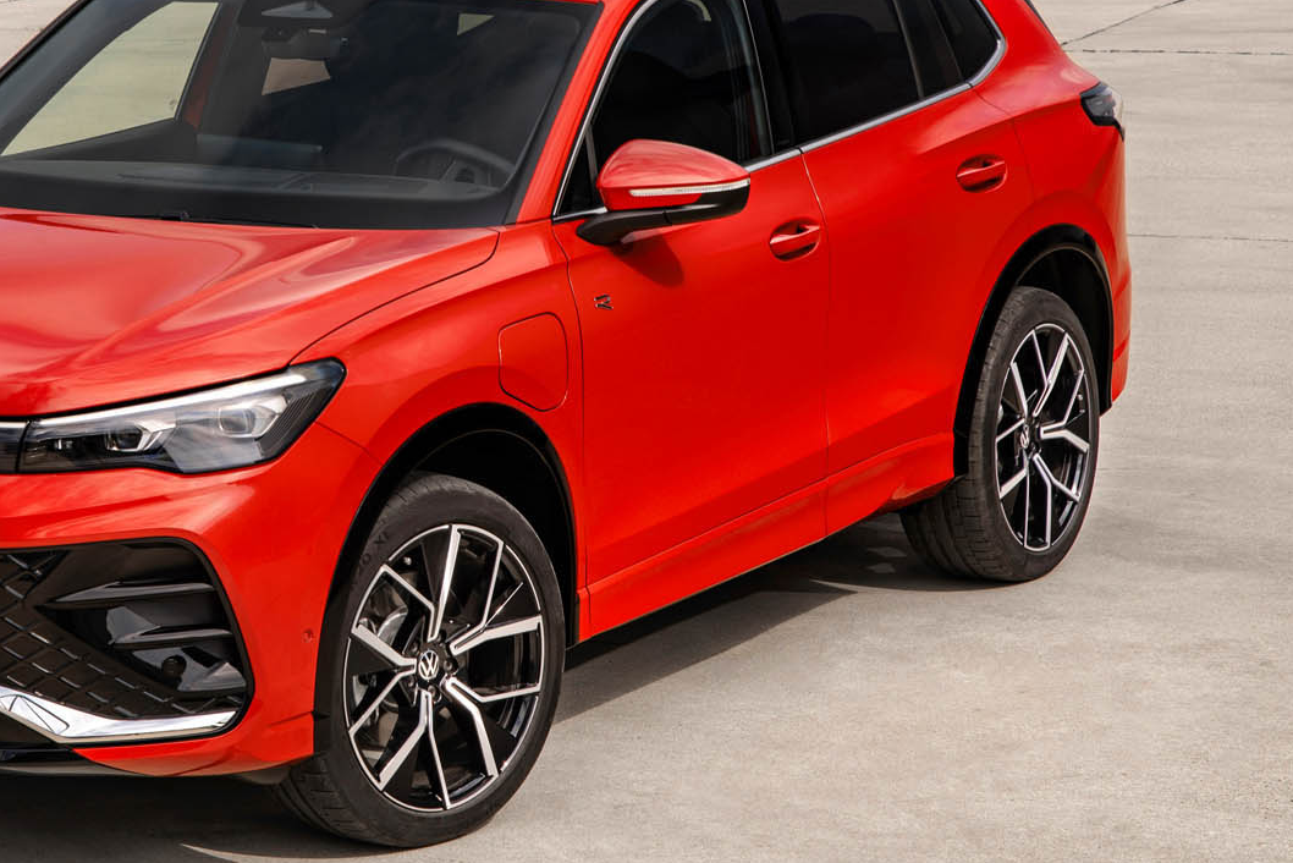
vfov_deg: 10.8
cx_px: 262
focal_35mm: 127
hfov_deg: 16.0
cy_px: 291
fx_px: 4562
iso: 250
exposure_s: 1/200
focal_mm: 70
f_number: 10
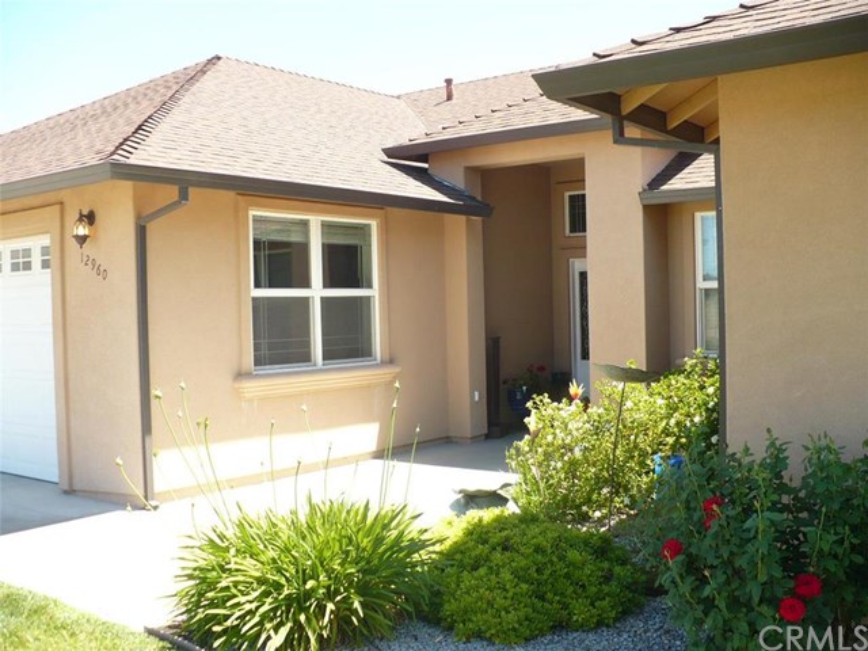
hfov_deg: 50.1
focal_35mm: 37
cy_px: 326
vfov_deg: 38.7
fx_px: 928
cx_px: 434
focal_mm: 6.1
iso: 100
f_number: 2.8
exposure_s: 1/250
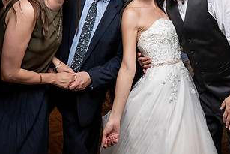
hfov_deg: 38.6
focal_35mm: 51
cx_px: 142
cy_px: 33
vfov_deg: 26.1
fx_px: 326
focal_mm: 27
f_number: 5.6
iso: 2000
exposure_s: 1/200
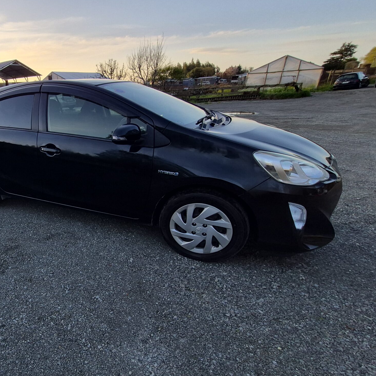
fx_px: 246
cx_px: 62
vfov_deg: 74.7
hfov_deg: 66.1
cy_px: 201
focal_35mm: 20
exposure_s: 1/279
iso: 40
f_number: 2.2
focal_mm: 1.74
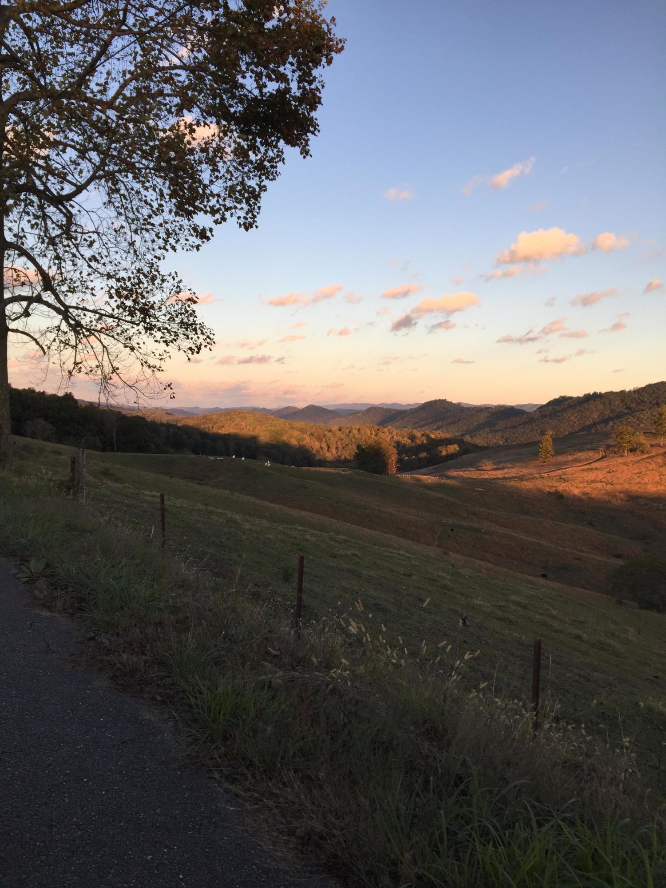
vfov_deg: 61.7
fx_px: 744
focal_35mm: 29
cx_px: 333
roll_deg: -1.2
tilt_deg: -1.9
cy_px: 444
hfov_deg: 48.2
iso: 32
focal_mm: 4.15
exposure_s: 1/370
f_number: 2.2
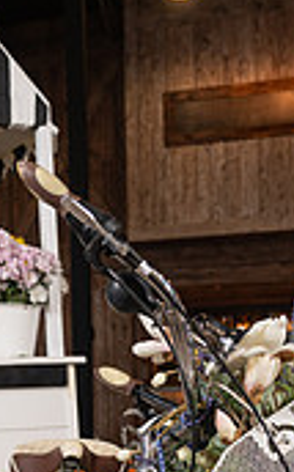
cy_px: 469
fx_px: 823
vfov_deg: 29.9
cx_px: -22
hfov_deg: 19.5
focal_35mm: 64
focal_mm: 24
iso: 1250
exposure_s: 1/125
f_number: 4
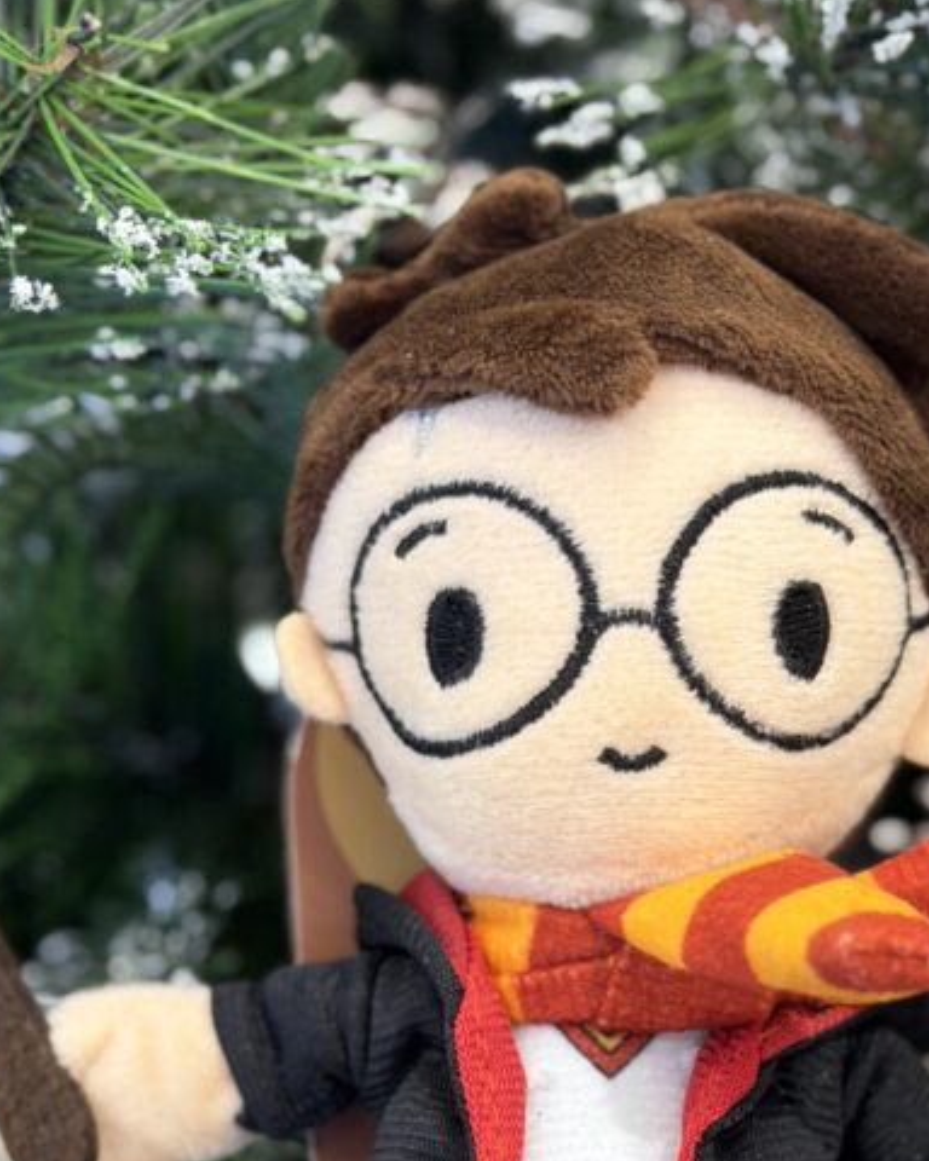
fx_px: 3437
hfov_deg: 15.4
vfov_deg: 19.0
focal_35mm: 100
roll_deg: -2.2
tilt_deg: -33.5
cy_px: 953
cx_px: 627
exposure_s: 1/60
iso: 125
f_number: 1.78
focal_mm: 6.76
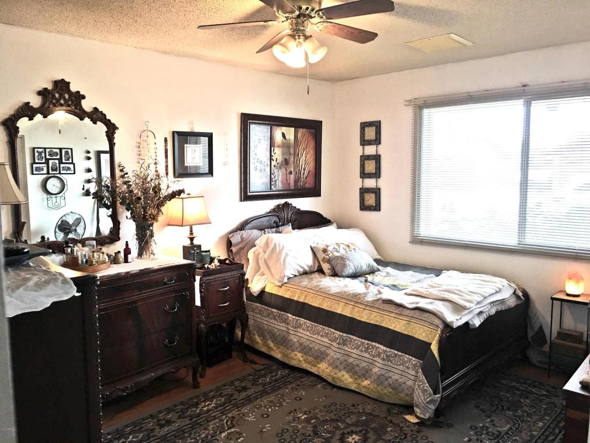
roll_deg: +0.2
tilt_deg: -6.4
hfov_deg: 61.7
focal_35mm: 29
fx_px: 494
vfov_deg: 48.2
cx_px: 295
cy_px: 222
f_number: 2.2
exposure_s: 1/15
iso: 50
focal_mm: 4.15
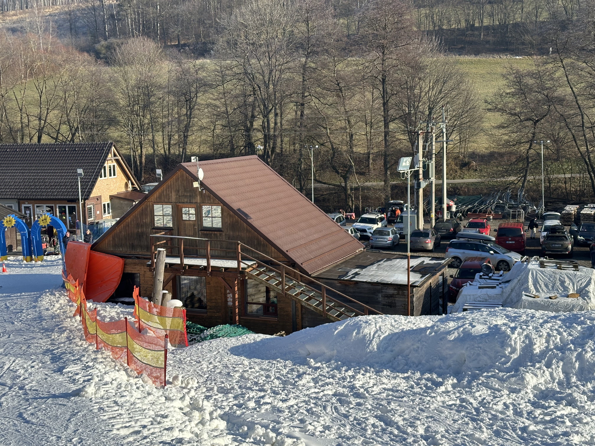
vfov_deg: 30.3
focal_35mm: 48
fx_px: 825
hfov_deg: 39.7
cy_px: 223
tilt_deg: -6.3
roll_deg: +1.4
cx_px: 298
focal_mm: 6.86
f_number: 1.78
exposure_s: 1/2809
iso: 64
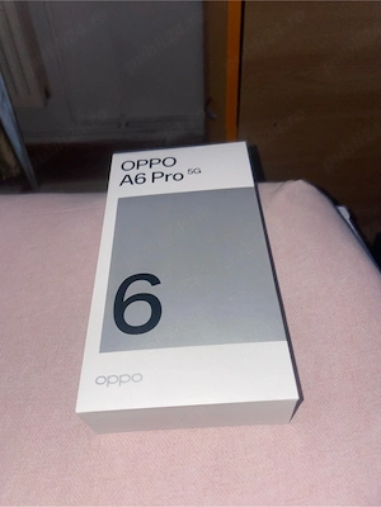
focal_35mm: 26
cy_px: 254
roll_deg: +4.8
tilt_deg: -43.1
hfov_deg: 53.1
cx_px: 190
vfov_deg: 67.3
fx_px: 382
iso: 32
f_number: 1.6
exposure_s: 1/4
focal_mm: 4.2
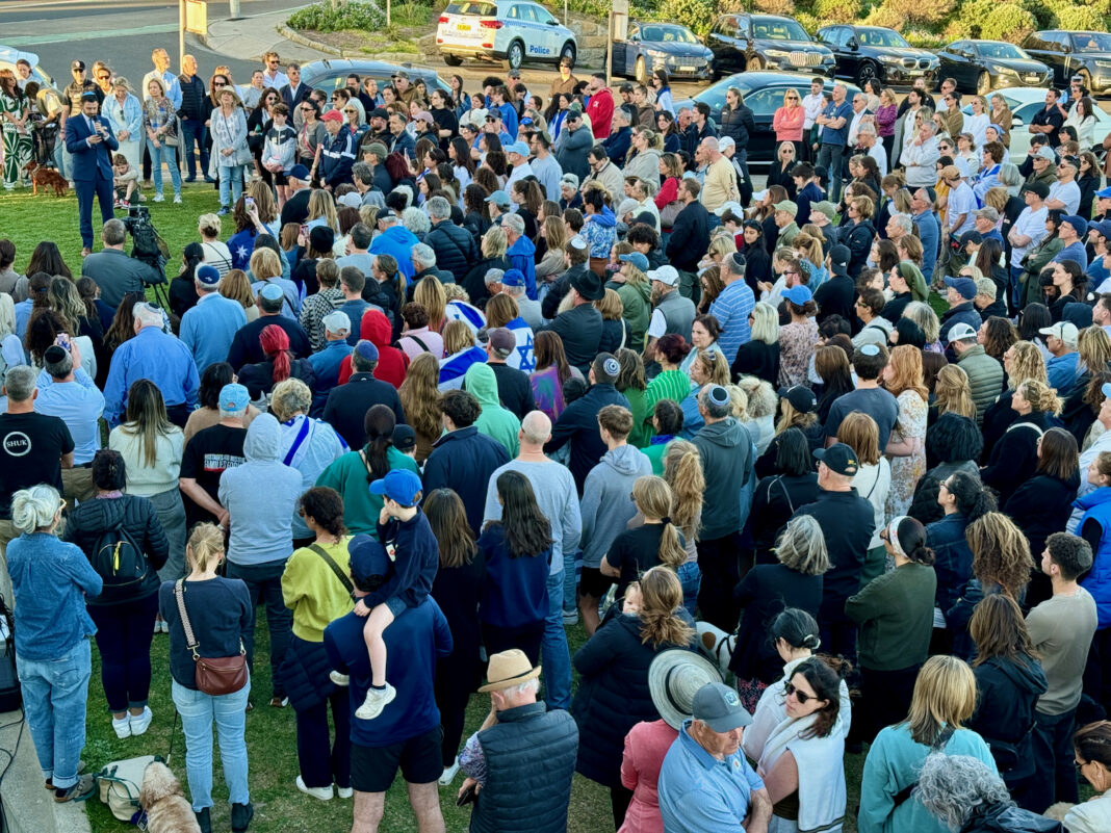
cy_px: 416
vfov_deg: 30.3
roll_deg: +0.9
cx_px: 556
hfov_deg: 39.7
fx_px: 1541
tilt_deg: -16.2
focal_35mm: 48
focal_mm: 6.76
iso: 80
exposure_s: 1/170
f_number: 1.78
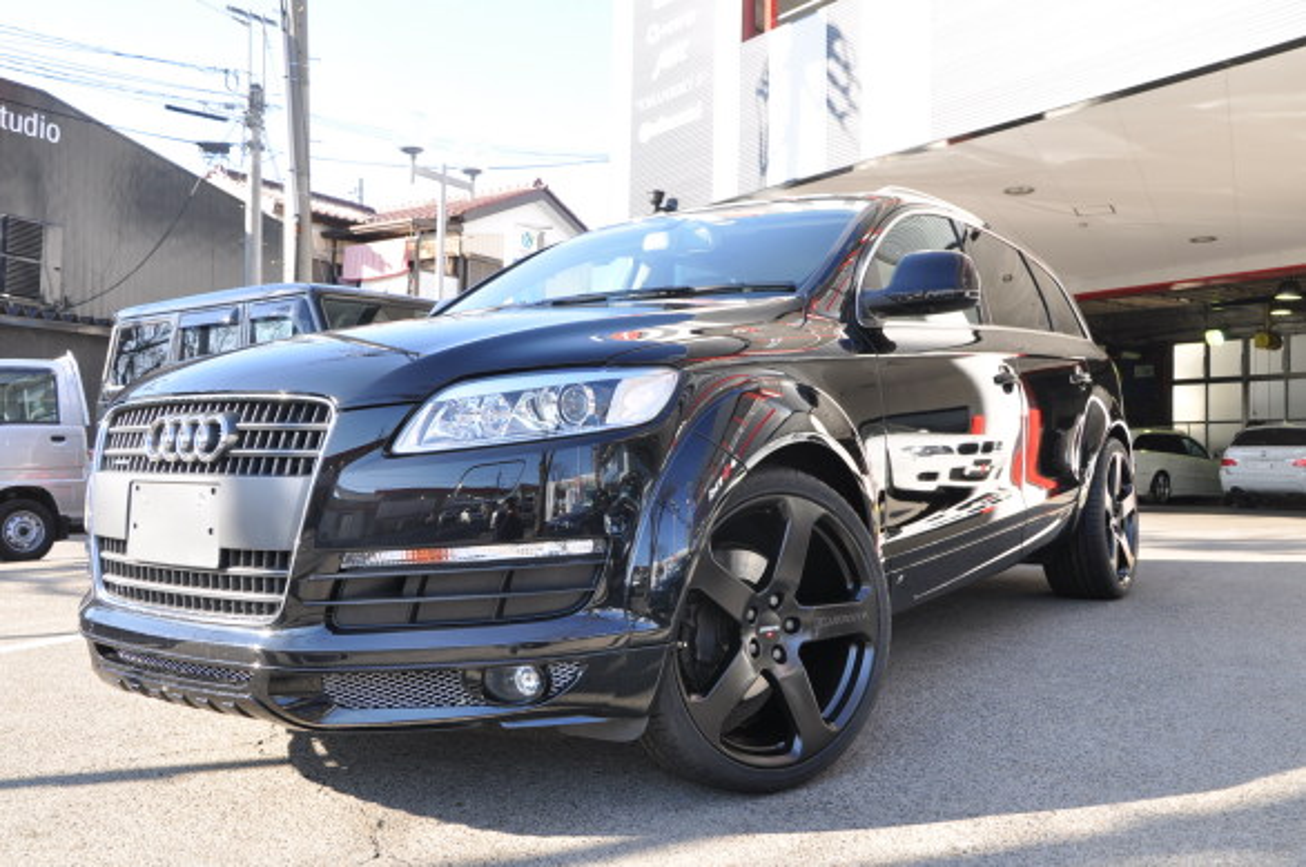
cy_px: 434
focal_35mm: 33
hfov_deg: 57.3
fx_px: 1196
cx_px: 653
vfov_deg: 39.9
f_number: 9
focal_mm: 22
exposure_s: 1/80
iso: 200
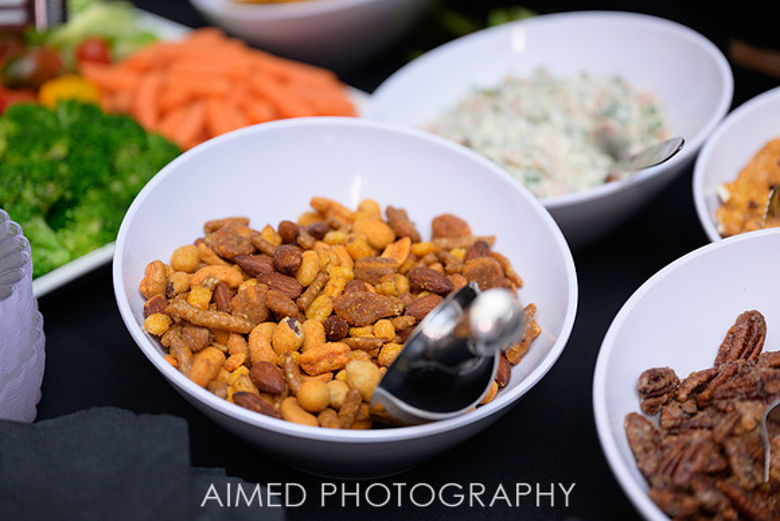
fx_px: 1517
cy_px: 260
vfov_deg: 19.5
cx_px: 390
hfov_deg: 28.8
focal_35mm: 70
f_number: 2.8
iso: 640
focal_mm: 70
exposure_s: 1/160
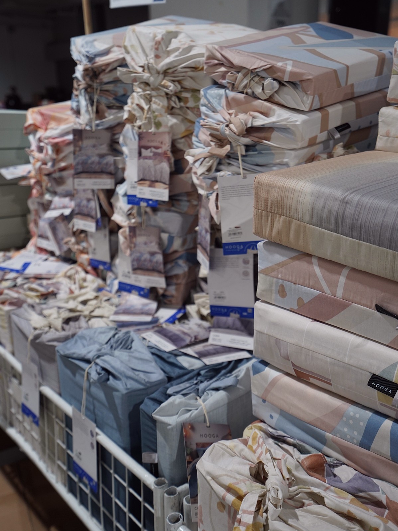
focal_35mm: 38
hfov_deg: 37.7
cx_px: 199
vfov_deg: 48.9
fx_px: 582
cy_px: 280
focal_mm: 35
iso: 1000
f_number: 4
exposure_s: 1/160
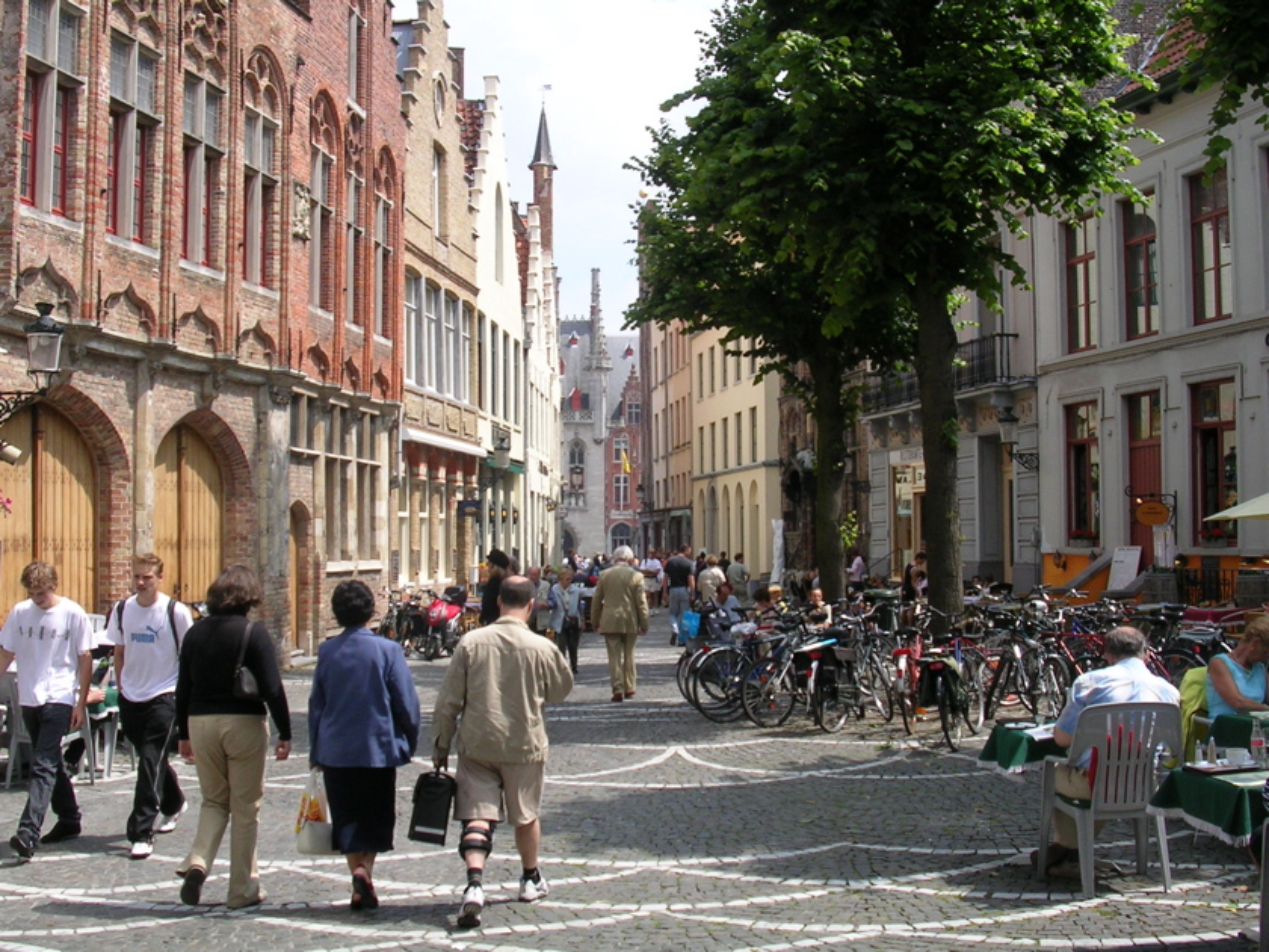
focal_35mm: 43
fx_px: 1576
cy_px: 476
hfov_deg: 43.9
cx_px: 634
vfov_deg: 33.6
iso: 50
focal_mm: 6.6
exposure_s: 1/186
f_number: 5.9
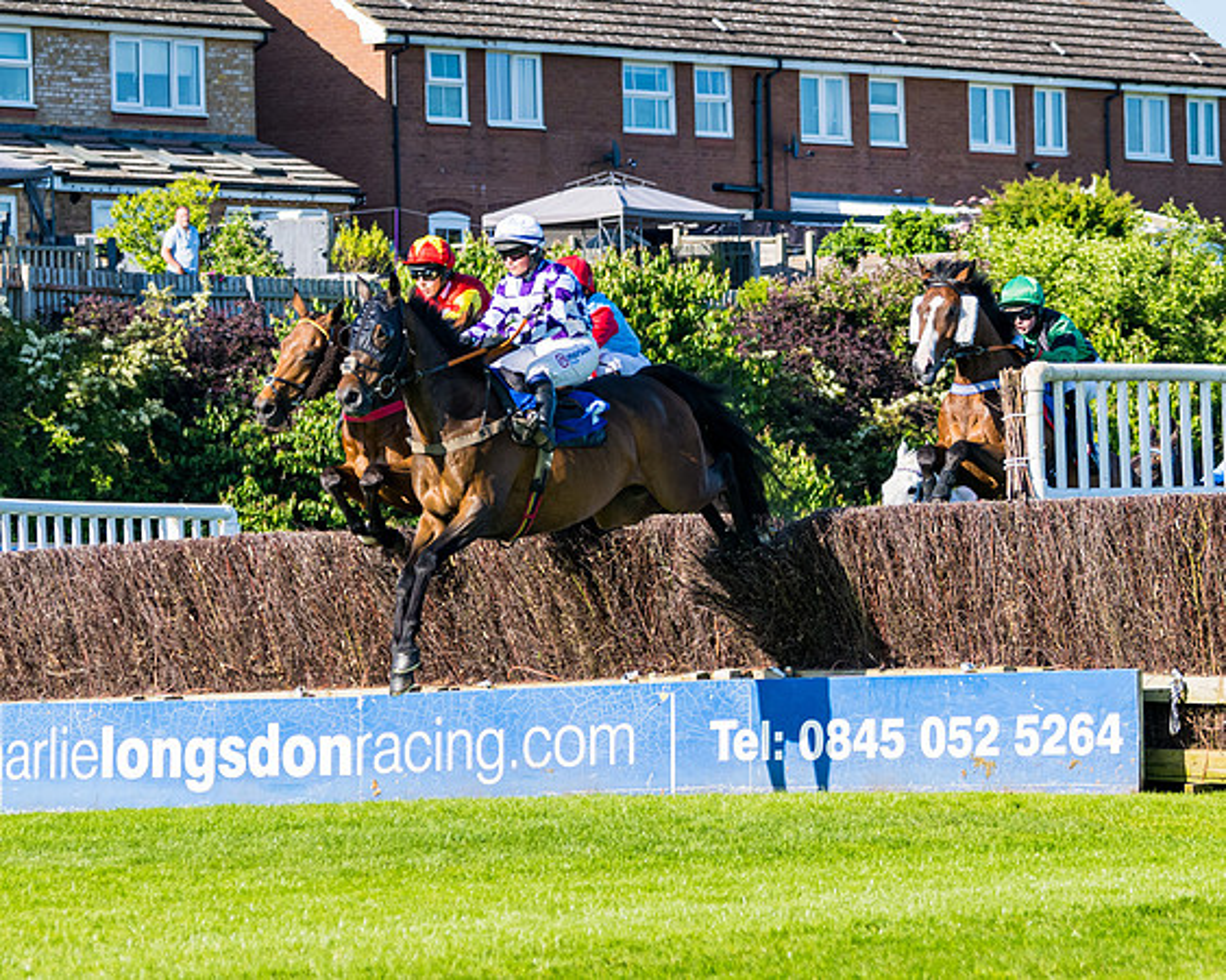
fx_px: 7879
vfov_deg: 7.1
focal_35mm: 217
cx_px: 674
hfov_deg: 8.9
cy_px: 539
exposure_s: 1/1600
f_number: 4
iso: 200
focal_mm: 92
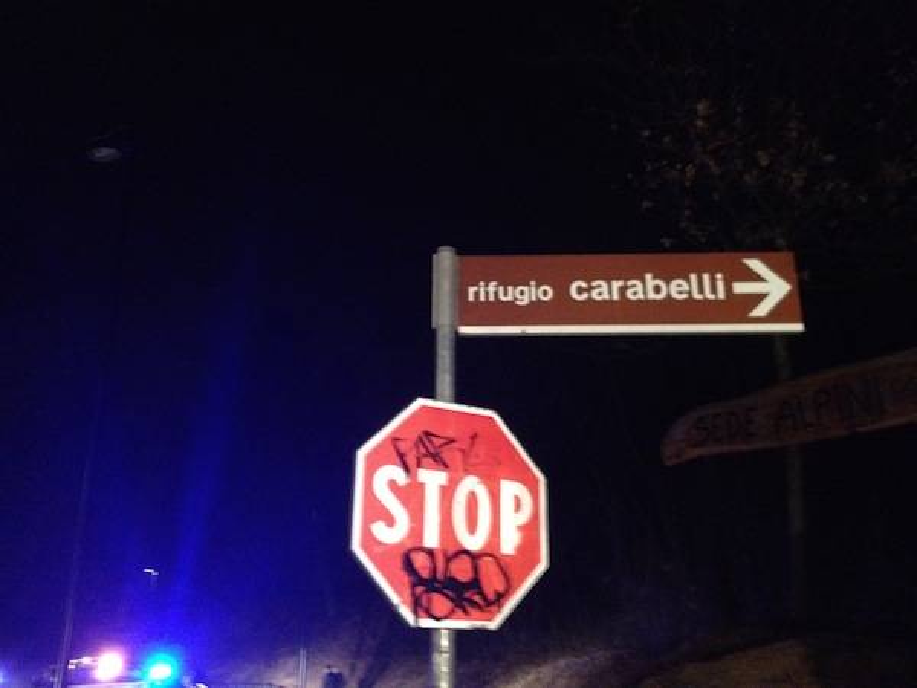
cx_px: 458
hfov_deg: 52.6
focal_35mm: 35
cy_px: 344
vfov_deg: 40.7
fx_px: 927
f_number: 2.4
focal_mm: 4.28
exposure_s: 1/15
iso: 800
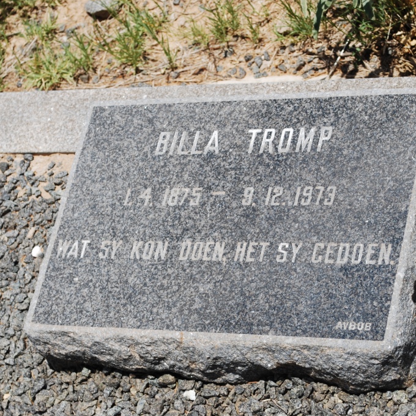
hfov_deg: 16.5
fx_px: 1436
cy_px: 208
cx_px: 225
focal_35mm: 106
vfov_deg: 16.5
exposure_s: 1/250
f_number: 8
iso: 100
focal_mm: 55
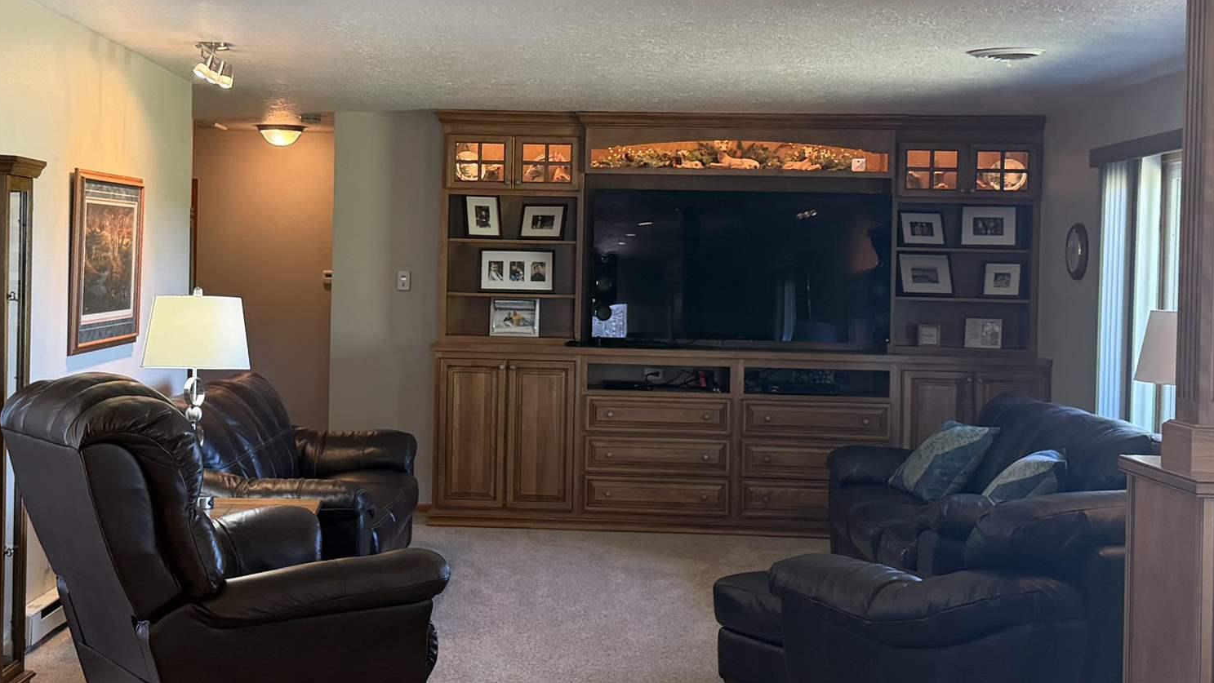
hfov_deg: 38.3
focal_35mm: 54
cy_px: 293
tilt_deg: -0.4
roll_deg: -1.1
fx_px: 1739
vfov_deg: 22.2
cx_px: 471
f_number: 1.78
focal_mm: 6.76
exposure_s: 1/60
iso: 200
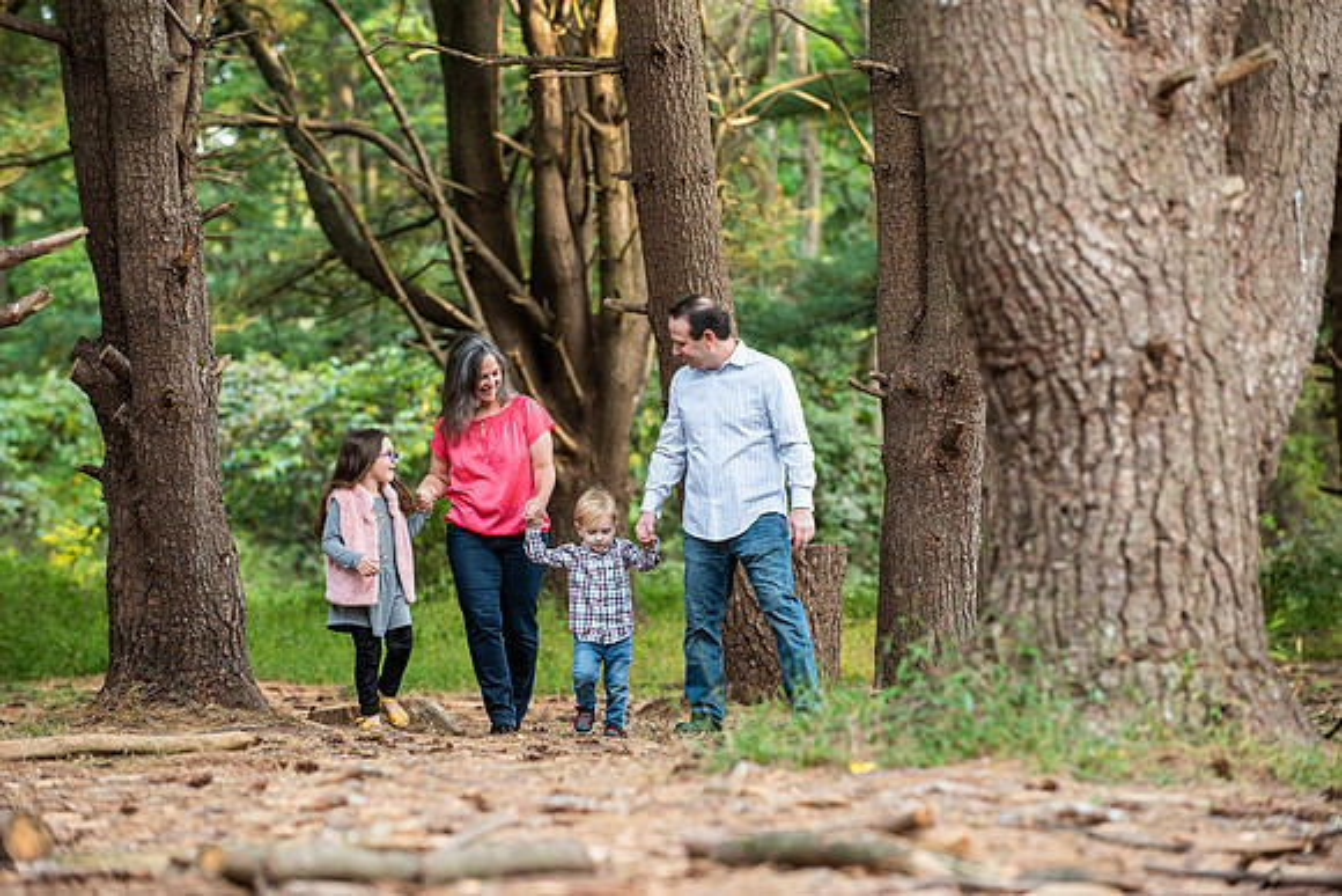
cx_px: 671
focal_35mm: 175
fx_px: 6525
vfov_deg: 7.9
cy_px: 448
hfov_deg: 11.7
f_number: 4.5
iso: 800
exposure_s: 1/80
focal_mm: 175
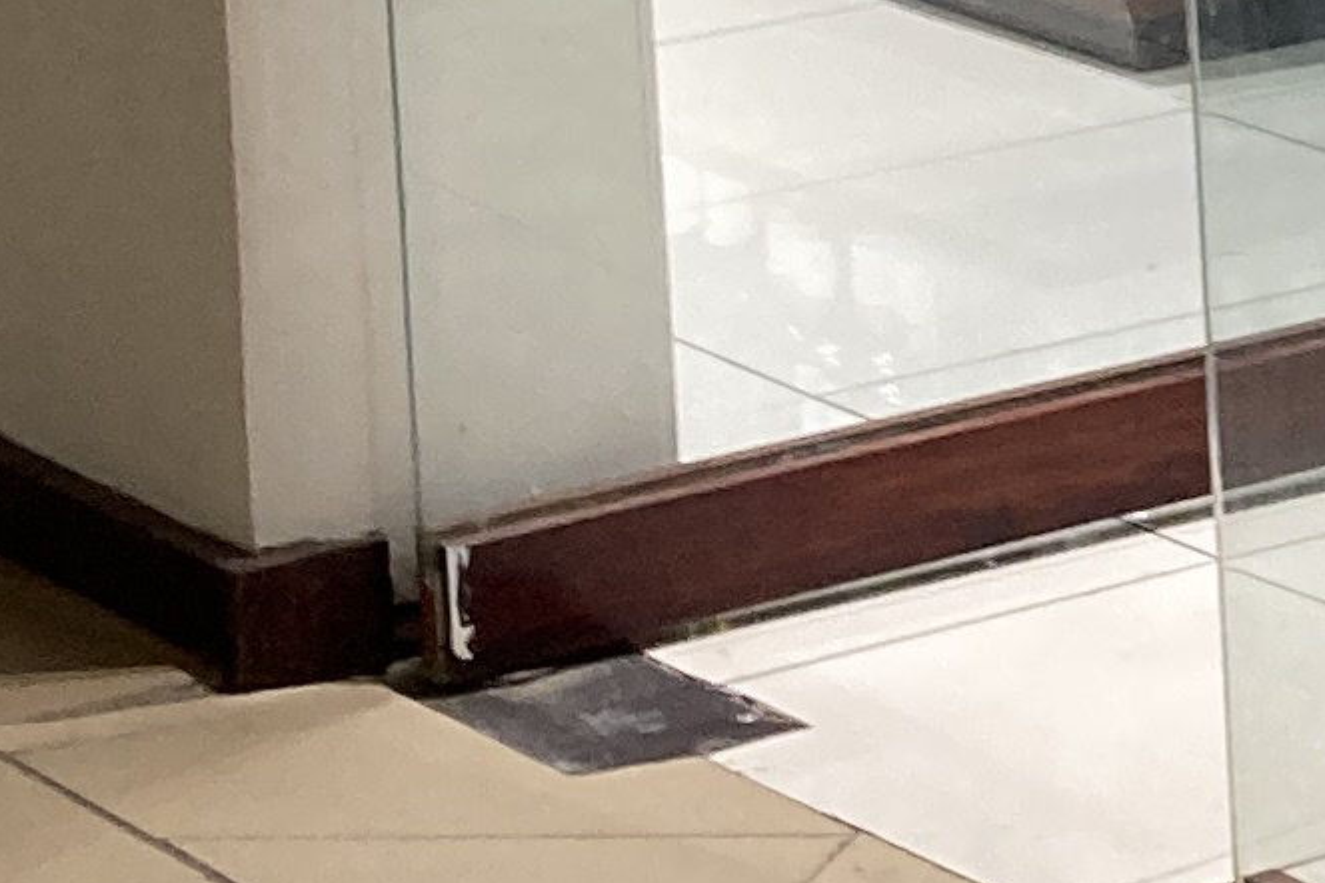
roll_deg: +1.5
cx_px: 3635
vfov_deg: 7.5
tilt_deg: -4.7
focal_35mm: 177
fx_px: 6514
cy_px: -881
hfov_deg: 9.6
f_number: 1.8
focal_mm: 3.99
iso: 80
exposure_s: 1/100
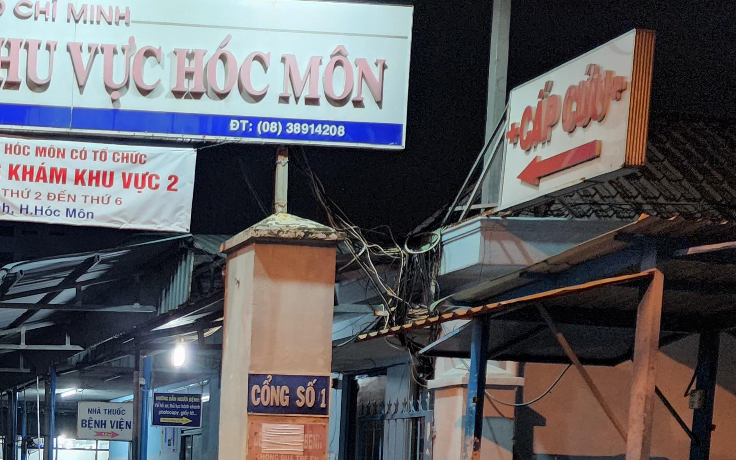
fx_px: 1183
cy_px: 512
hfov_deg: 30.7
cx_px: -84
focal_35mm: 59
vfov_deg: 20.9
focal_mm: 6.4
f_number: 1.8
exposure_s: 1/50
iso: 640
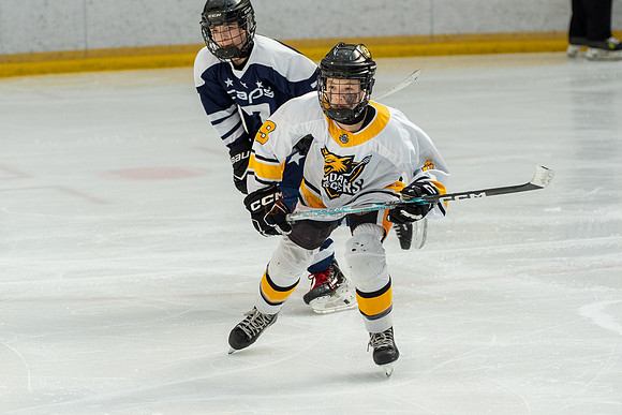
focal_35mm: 214
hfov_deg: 9.6
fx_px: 3705
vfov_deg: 6.4
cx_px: 277
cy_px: 231
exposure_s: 1/1600
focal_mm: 129
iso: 800
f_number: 3.5
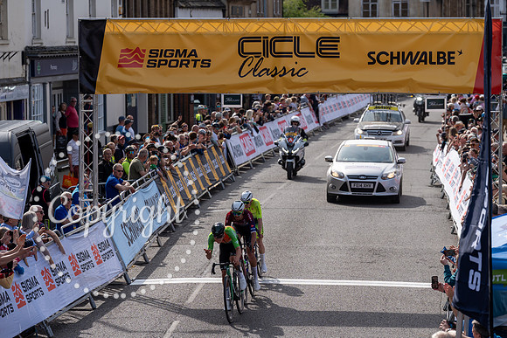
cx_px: 254
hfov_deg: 14.1
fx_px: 2052
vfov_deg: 9.4
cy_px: 169
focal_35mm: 146
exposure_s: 1/1000
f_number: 4.5
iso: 125
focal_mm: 144
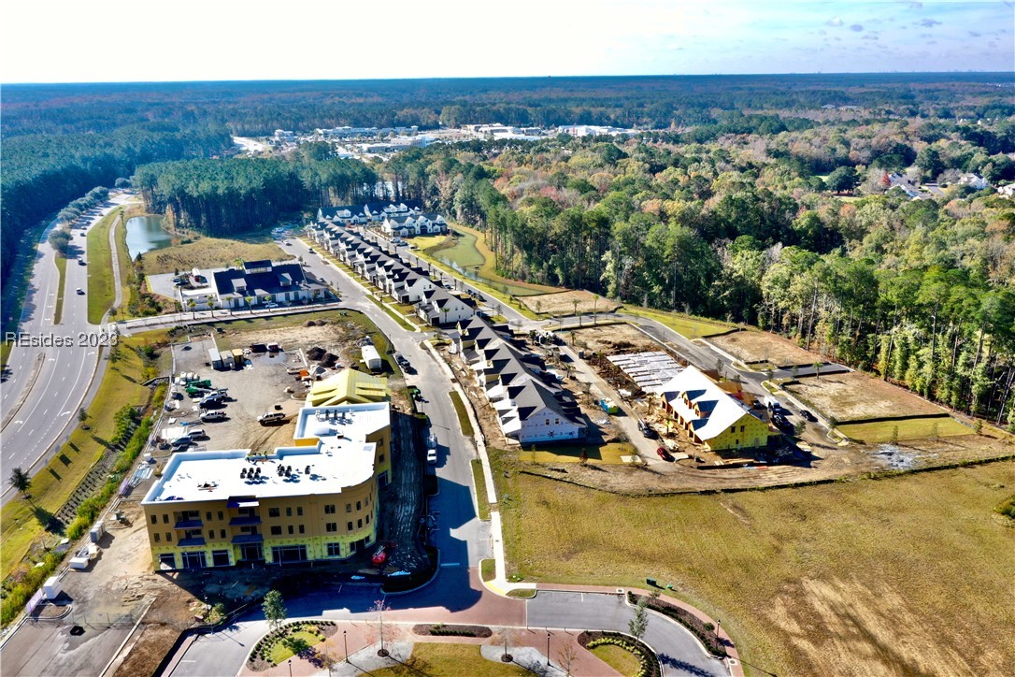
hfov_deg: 65.5
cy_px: 338
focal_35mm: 28
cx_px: 508
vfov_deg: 46.4
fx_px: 789
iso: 100
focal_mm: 10.26
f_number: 10
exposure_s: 1/60
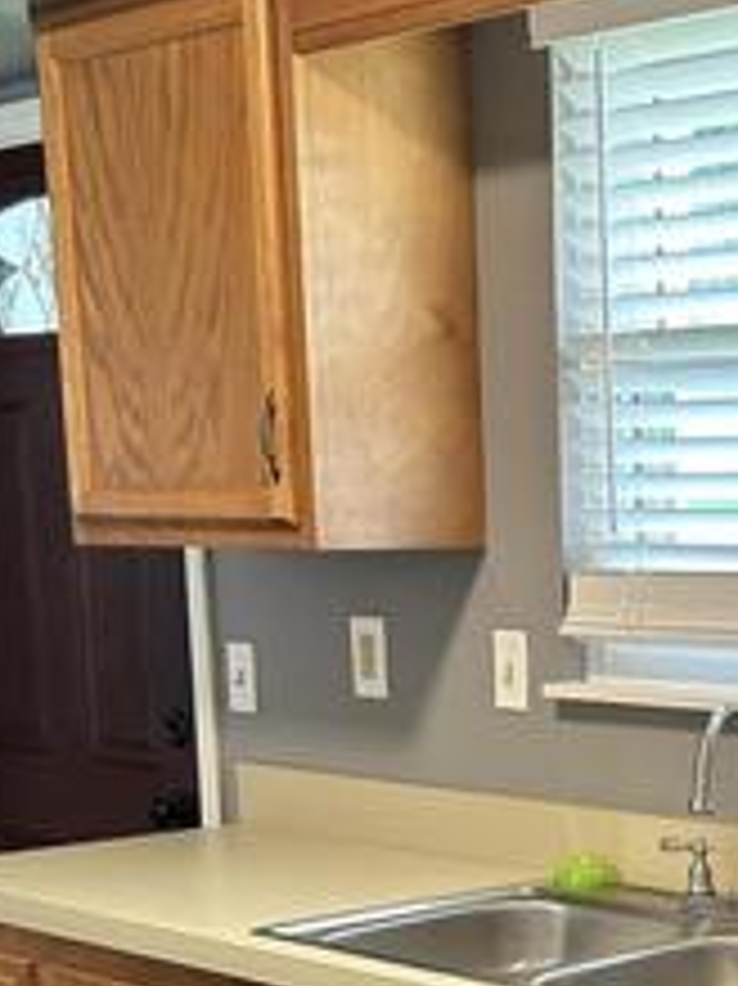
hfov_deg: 18.8
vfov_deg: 24.6
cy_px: 959
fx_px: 2162
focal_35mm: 76
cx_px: 760
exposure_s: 1/60
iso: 160
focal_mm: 5.7
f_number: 1.5
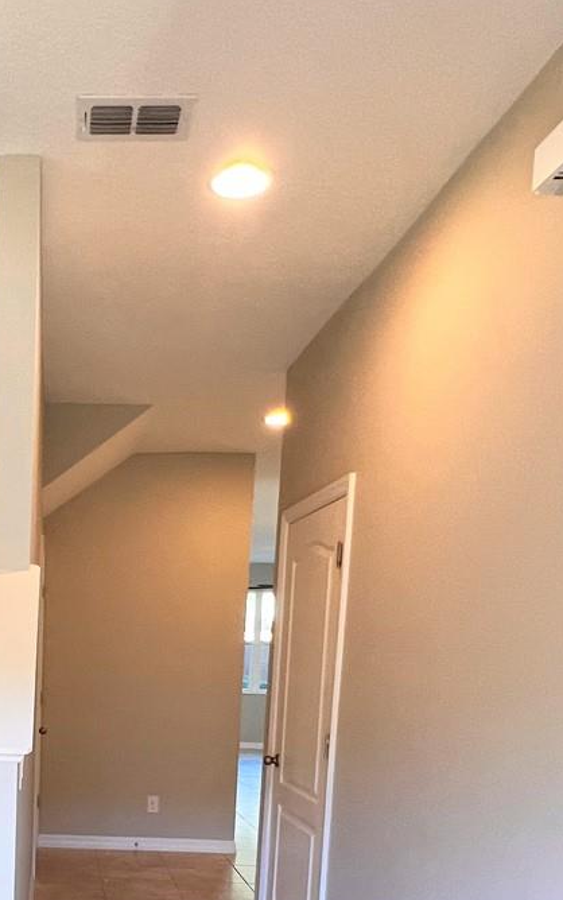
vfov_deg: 53.3
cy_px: 750
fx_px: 809
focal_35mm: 33
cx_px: 28
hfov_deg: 35.4
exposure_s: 1/99
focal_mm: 1.57
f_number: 1.8
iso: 200
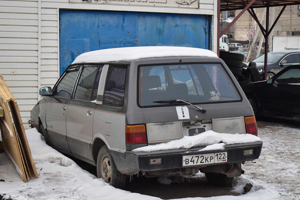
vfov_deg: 21.3
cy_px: 101
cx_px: 151
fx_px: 533
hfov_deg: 31.4
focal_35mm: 64
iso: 800
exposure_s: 1/800
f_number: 5.6
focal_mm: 42
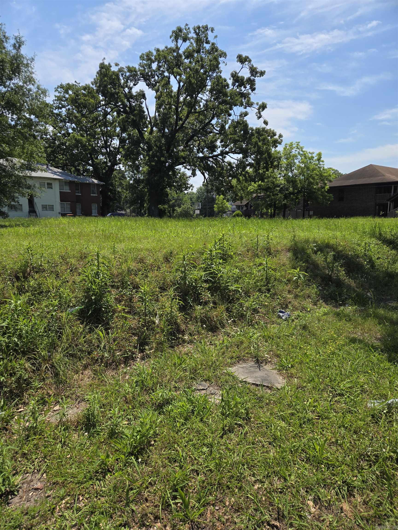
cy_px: 265
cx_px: 199
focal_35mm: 23
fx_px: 353
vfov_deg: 73.9
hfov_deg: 58.9
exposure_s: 1/2204
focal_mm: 5.4
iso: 25
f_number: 1.8
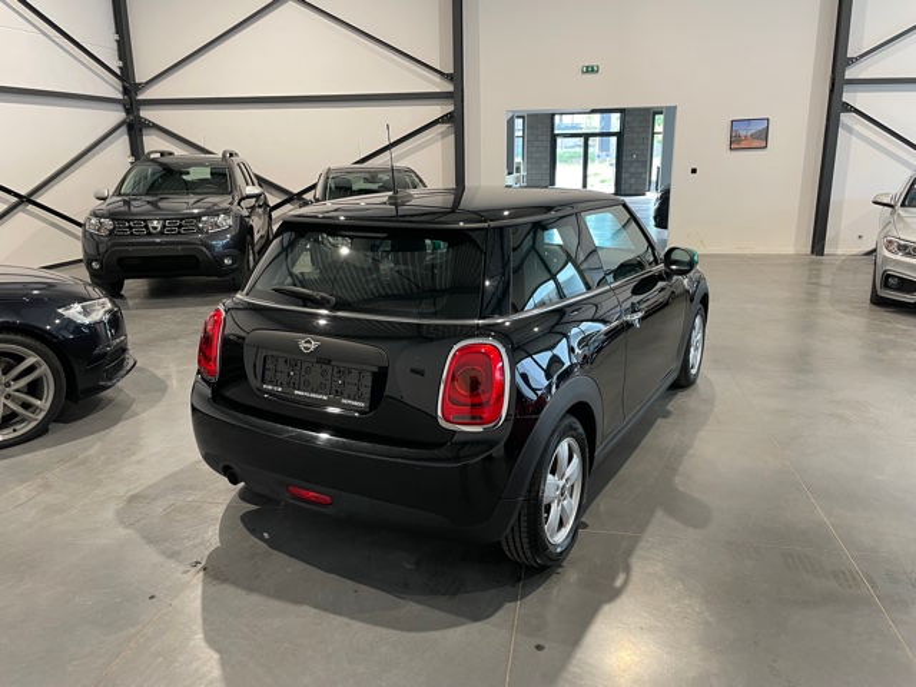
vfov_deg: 53.1
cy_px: 344
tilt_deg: -15.6
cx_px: 458
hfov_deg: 67.3
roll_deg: +1.1
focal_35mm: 26
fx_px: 688
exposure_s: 1/50
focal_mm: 4.2
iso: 100
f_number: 1.6
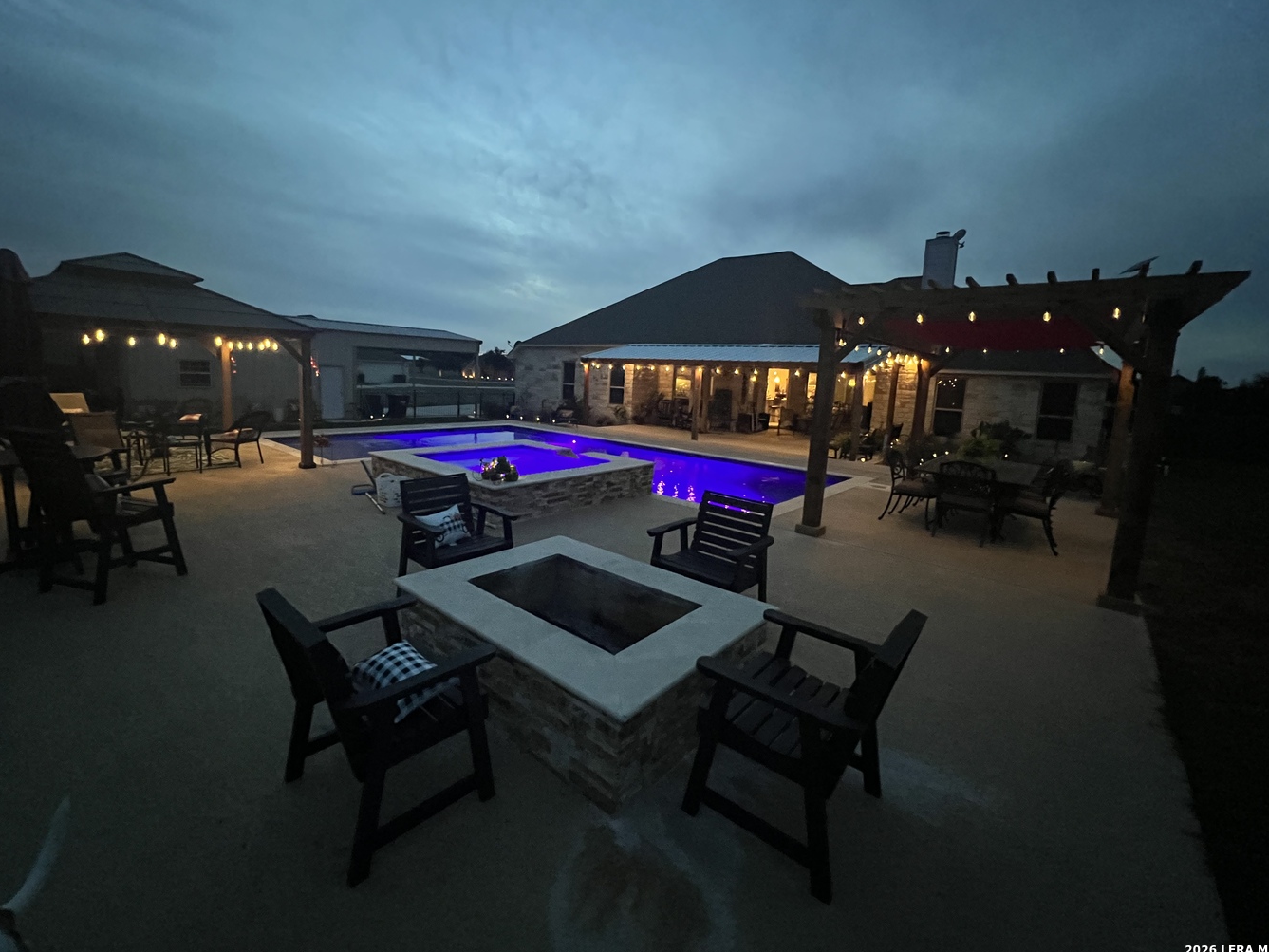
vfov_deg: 85.6
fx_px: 513
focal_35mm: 14
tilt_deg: -7.8
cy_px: 445
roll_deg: -2.5
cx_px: 602
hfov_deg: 102.0
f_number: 1.8
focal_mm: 1.57
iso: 1250
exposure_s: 1/30
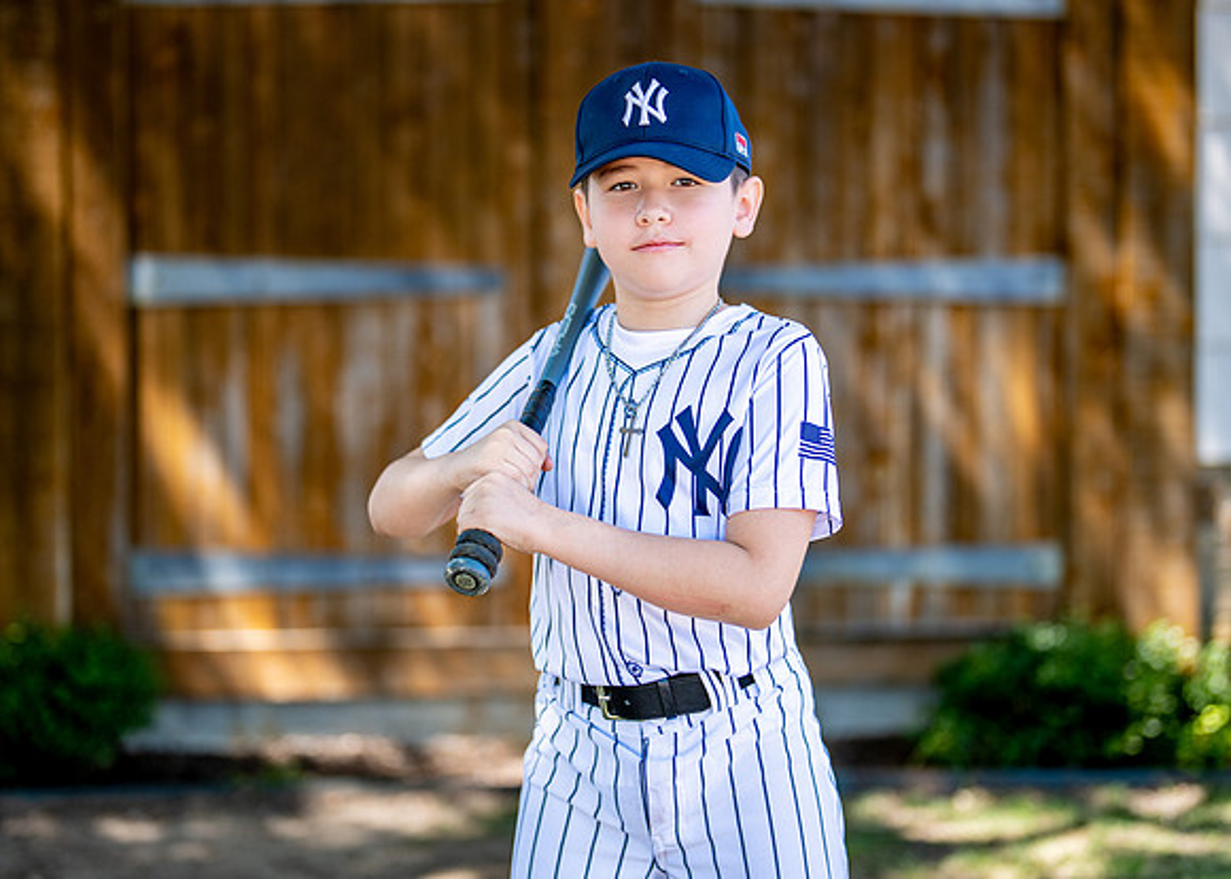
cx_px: 621
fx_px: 2395
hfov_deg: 28.8
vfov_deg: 20.8
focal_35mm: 69
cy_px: 420
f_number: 1.2
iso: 100
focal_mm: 50
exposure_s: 1/1250
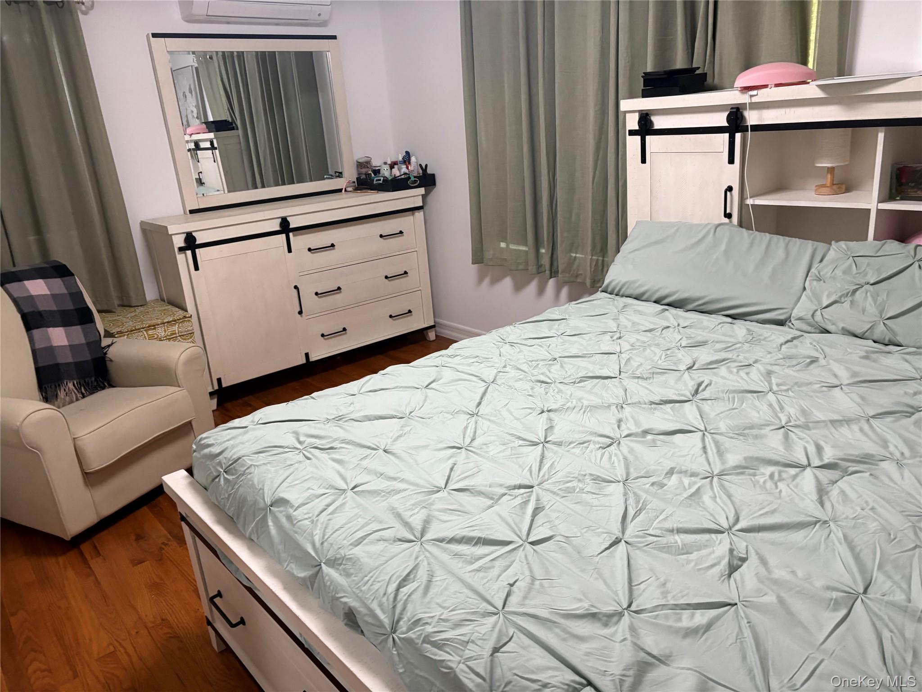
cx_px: 461
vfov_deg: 53.1
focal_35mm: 26
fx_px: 693
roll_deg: +4.4
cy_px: 346
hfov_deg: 67.3
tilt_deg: -18.0
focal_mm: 5.96
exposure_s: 1/60
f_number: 1.6
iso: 250
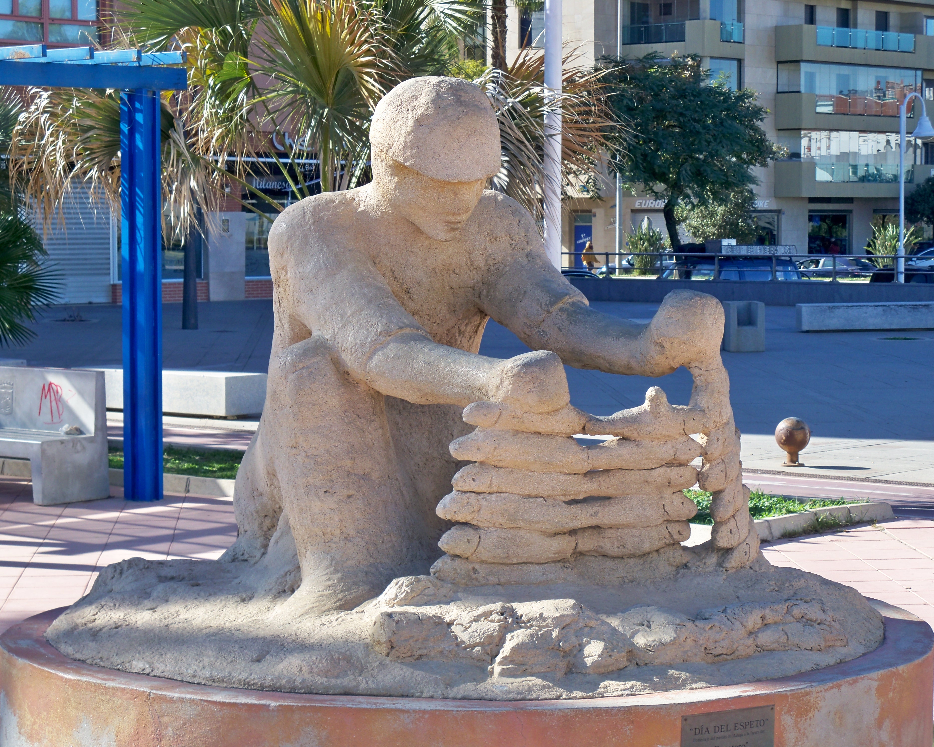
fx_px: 2654
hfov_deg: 20.0
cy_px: 373
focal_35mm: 96
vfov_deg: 16.0
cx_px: 451
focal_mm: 16.3
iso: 64
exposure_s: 1/250
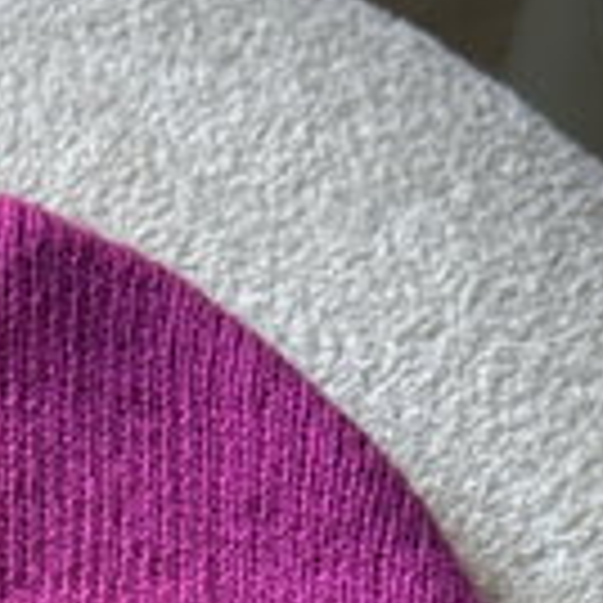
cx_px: -243
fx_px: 3331
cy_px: 1091
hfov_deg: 10.1
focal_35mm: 169
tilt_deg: -73.1
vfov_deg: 9.8
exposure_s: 1/60
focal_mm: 6.76
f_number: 1.78
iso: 125
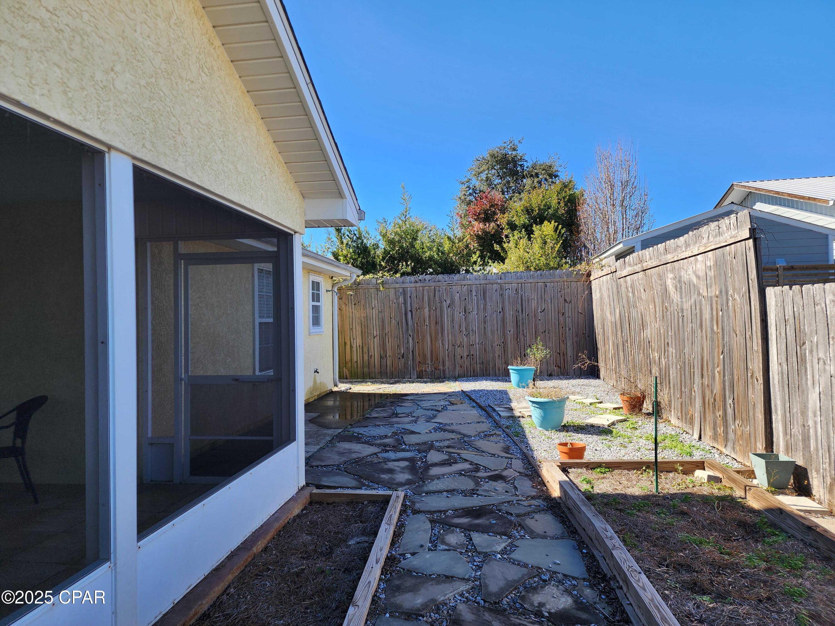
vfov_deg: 58.9
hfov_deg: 73.9
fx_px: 555
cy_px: 313
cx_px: 418
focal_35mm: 23
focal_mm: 6.4
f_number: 1.8
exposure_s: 1/446
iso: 12
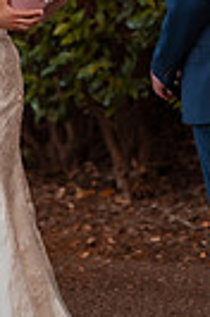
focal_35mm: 457
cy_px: -12
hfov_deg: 3.0
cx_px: 13
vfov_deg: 4.5
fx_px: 4019
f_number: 1.8
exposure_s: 1/1000
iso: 320
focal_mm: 135
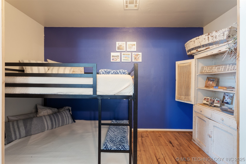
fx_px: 109
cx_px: 123
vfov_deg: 73.7
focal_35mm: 16
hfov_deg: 96.7
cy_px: 82
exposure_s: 1.3
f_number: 9
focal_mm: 16
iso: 250
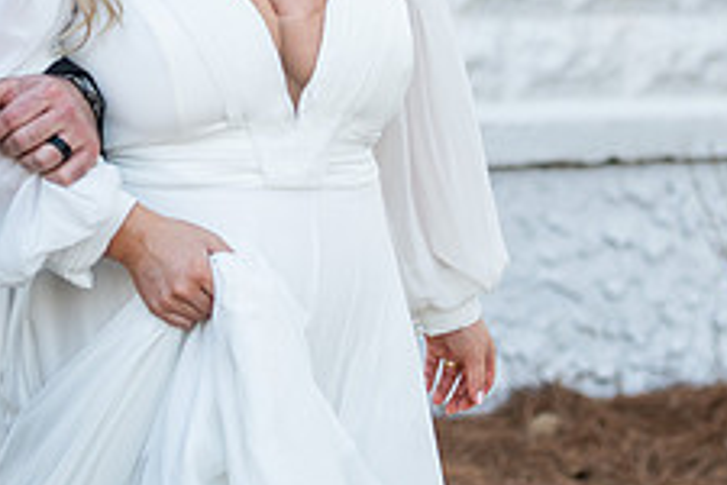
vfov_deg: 6.0
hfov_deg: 9.0
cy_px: -63
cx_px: 221
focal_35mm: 228
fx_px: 4604
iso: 200
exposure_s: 1/400
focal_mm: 75
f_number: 3.2
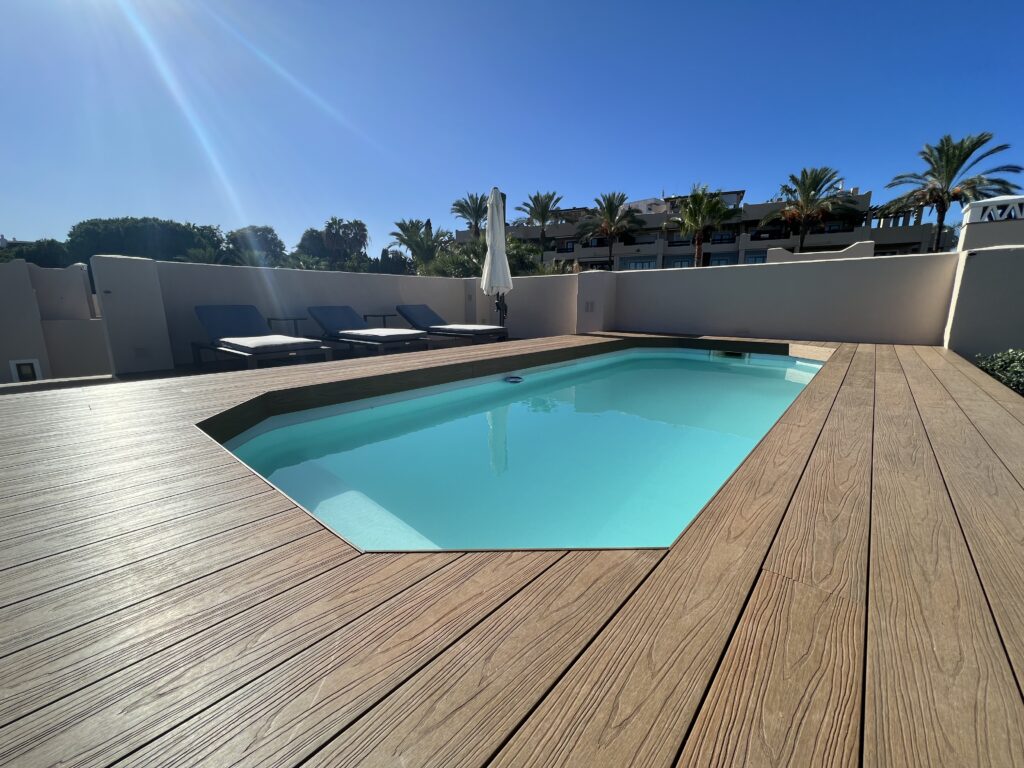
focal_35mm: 13
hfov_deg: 106.2
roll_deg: +0.6
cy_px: 384
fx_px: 385
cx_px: 512
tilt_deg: -11.7
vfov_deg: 89.9
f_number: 1.8
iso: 32
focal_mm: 1.57
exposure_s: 1/1908
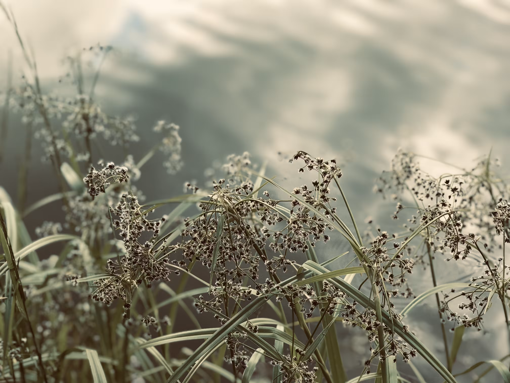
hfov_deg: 33.8
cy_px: 192
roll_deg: +2.4
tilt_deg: -34.9
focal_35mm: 57
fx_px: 840
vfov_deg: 25.7
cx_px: 255
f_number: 2.8
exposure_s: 1/119
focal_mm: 6.6
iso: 20
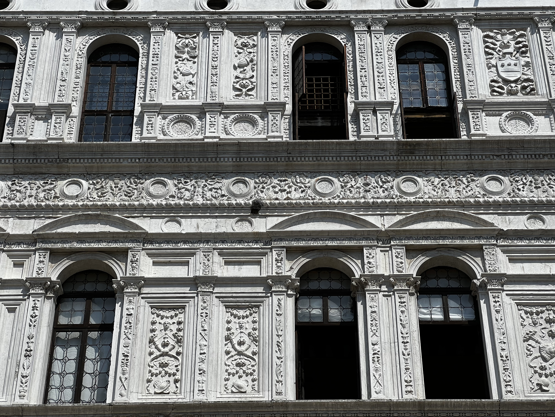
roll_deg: +0.7
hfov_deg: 25.3
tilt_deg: +38.1
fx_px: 1235
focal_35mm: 77
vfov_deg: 19.1
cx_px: 278
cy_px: 208
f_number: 2.8
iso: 32
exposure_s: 1/1393
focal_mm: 9
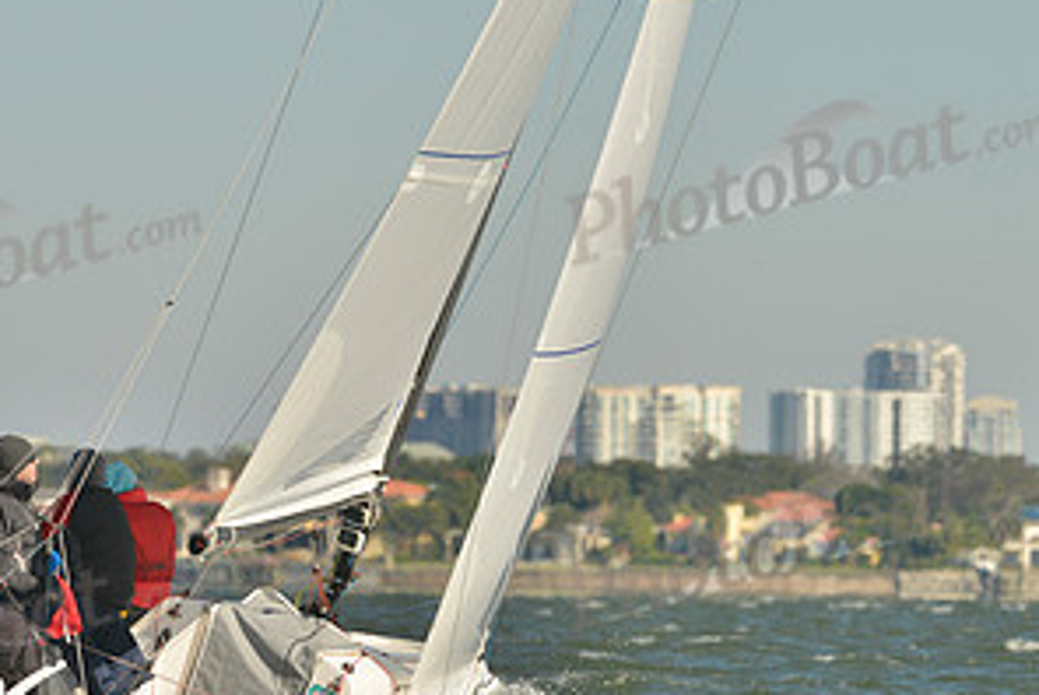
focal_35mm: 509
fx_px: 14704
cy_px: 405
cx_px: 386
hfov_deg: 4.0
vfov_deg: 2.7
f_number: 5.6
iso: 200
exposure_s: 1/1250
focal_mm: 260
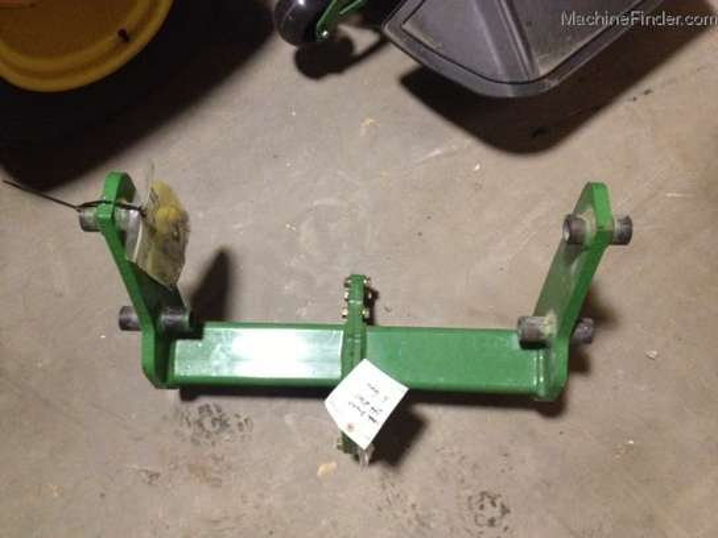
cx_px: 359
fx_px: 726
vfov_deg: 40.7
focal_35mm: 35
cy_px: 269
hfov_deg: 52.6
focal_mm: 4.28
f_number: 2.4
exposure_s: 1/15
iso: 640
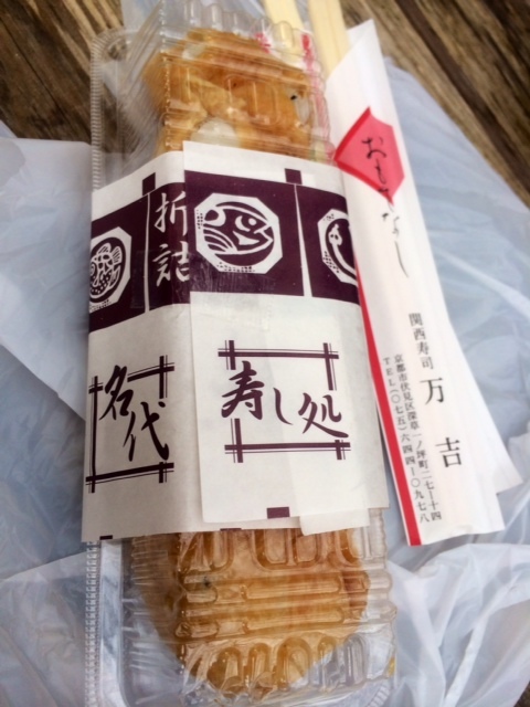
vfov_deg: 60.0
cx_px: 265
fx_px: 612
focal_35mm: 30
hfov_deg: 46.8
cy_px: 354
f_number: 2.2
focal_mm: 4.12
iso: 32
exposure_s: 1/131
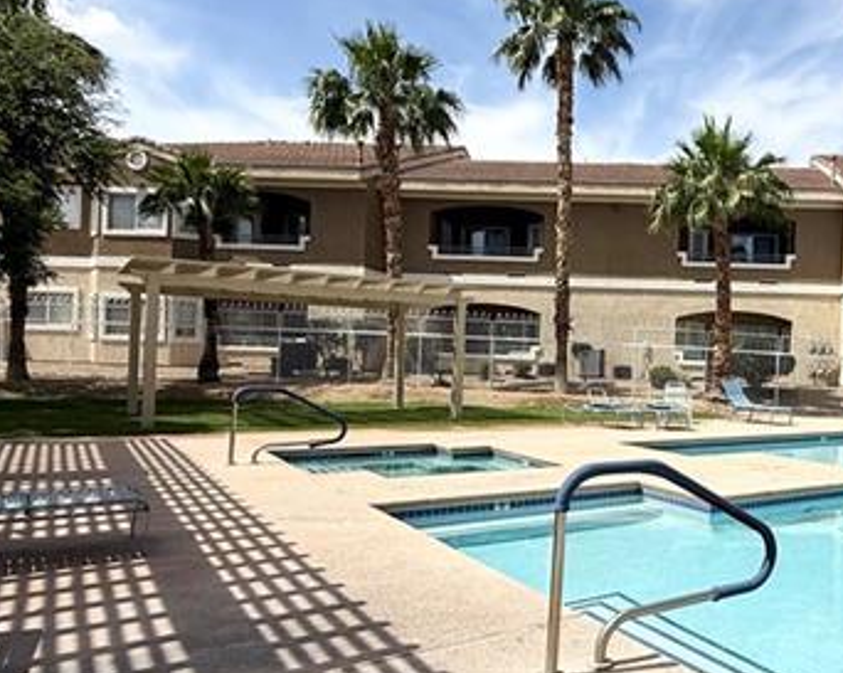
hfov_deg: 51.9
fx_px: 798
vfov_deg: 45.7
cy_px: 362
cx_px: 683
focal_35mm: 32
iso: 50
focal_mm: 2.22
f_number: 2.2
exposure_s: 1/3125
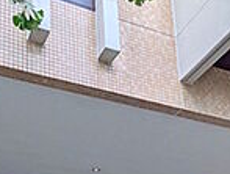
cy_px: 249
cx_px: 70
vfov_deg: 22.0
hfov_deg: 33.3
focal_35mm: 57
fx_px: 380
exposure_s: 1/509
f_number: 2.2
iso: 46
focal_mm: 1.83
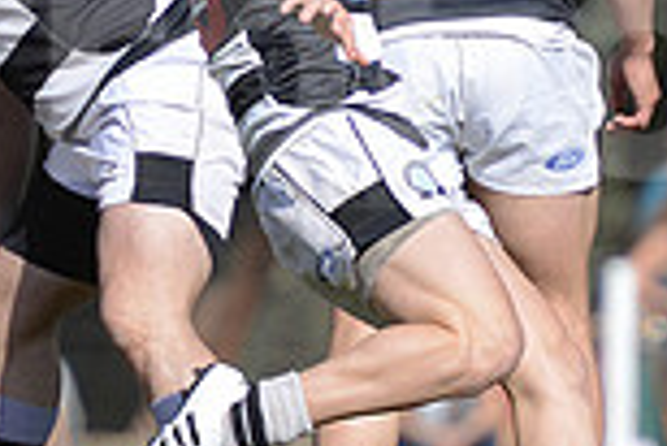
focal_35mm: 1054
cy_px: 32
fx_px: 19546
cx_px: 191
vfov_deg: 1.3
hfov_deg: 2.0
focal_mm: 280
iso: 320
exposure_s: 1/2000
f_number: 4
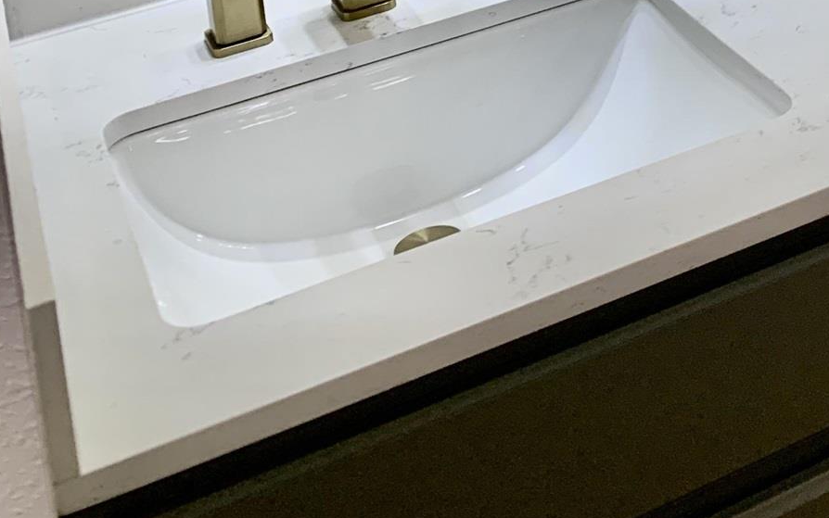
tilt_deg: -6.2
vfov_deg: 14.9
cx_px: 795
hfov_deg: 27.6
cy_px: -530
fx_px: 1604
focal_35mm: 71
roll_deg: +4.7
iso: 80
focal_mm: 4.25
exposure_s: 1/121
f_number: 1.8
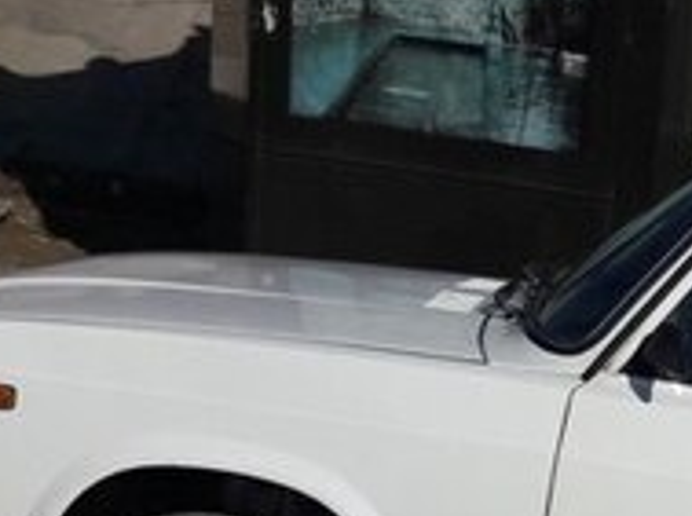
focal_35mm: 98
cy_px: 686
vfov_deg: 14.4
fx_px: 1955
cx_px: 941
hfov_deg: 18.4
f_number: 1.9
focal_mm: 3.7
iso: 40
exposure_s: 1/4484
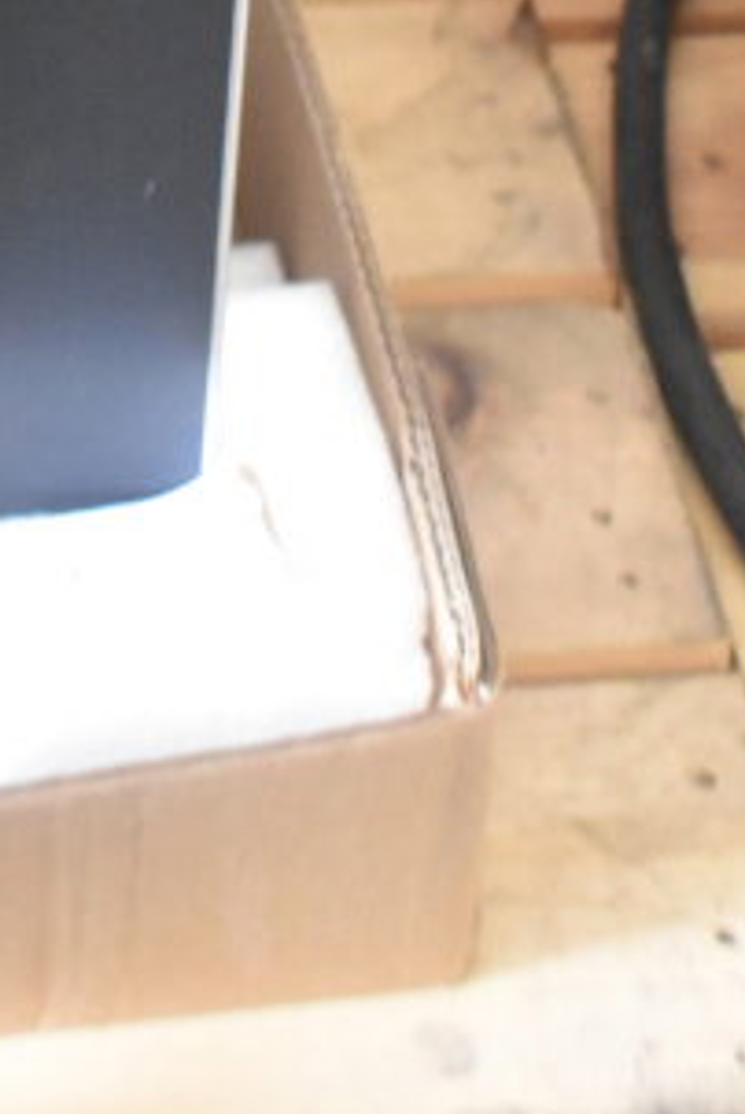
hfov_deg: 11.6
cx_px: 89
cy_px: -526
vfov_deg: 16.0
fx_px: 3654
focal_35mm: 118
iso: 6400
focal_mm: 26
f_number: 5.6
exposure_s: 1/125
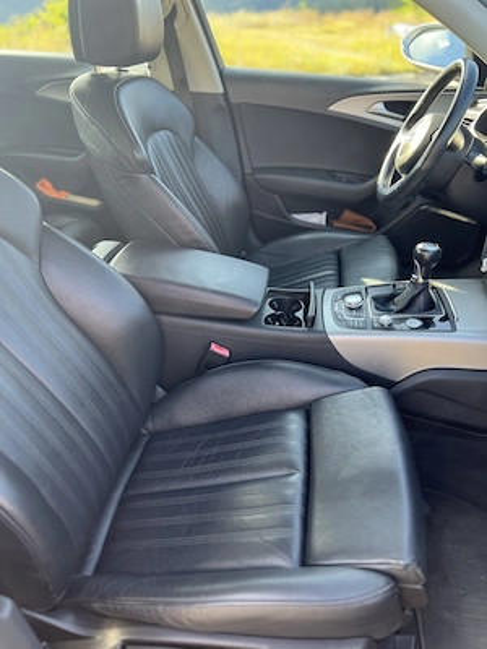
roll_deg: -5.2
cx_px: 244
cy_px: 324
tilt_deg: -32.0
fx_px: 488
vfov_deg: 67.3
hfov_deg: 53.1
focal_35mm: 26
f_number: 1.5
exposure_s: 1/134
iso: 64
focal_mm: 5.7
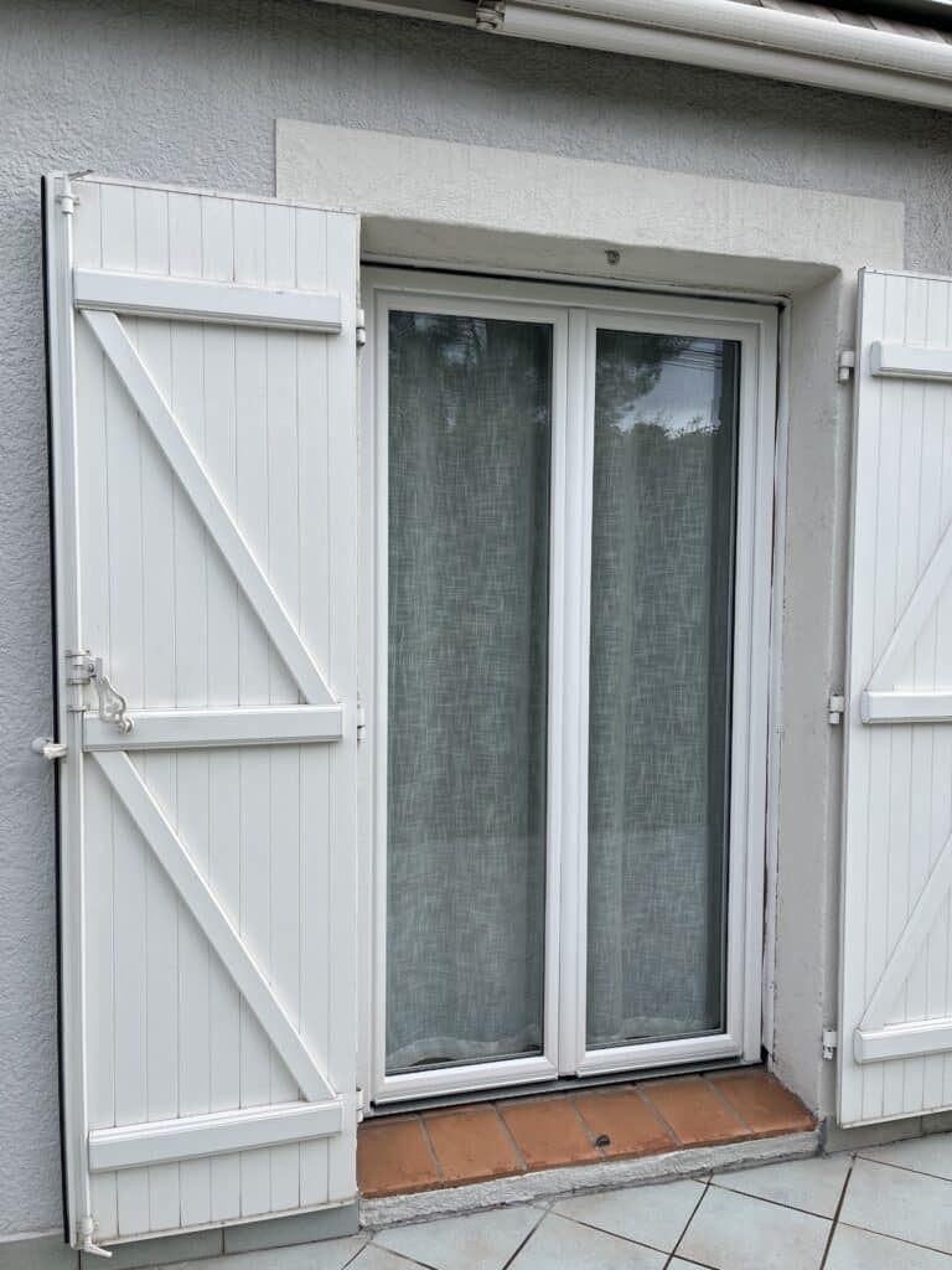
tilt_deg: -3.4
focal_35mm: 26
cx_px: 476
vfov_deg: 67.3
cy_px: 635
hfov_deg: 53.1
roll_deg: +0.0
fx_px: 953
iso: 50
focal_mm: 5.1
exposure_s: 1/1536
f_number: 1.6
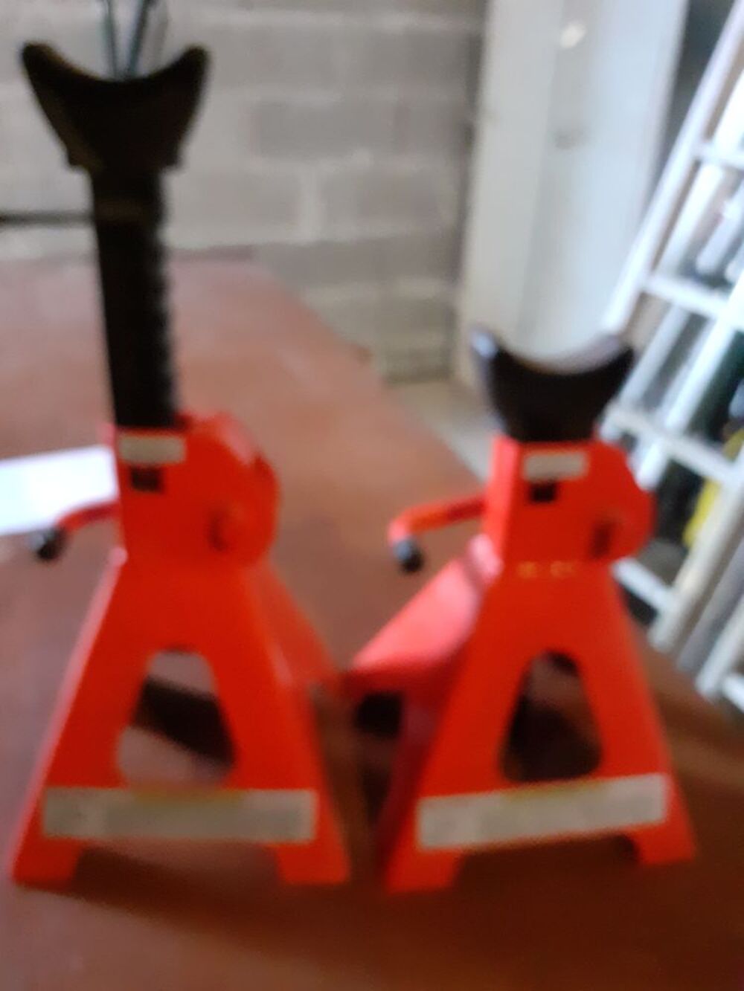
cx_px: 372
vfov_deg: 65.3
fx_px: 774
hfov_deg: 51.4
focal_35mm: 27
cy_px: 496
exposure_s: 1/20
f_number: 1.9
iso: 640
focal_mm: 3.6
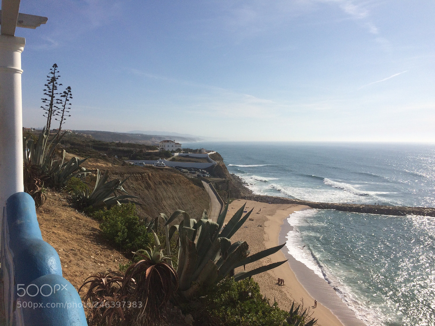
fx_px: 364
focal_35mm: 29
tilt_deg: -3.5
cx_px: 218
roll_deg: +0.7
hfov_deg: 61.7
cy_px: 163
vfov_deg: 48.2
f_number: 2.2
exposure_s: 1/6849
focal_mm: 4.15
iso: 40
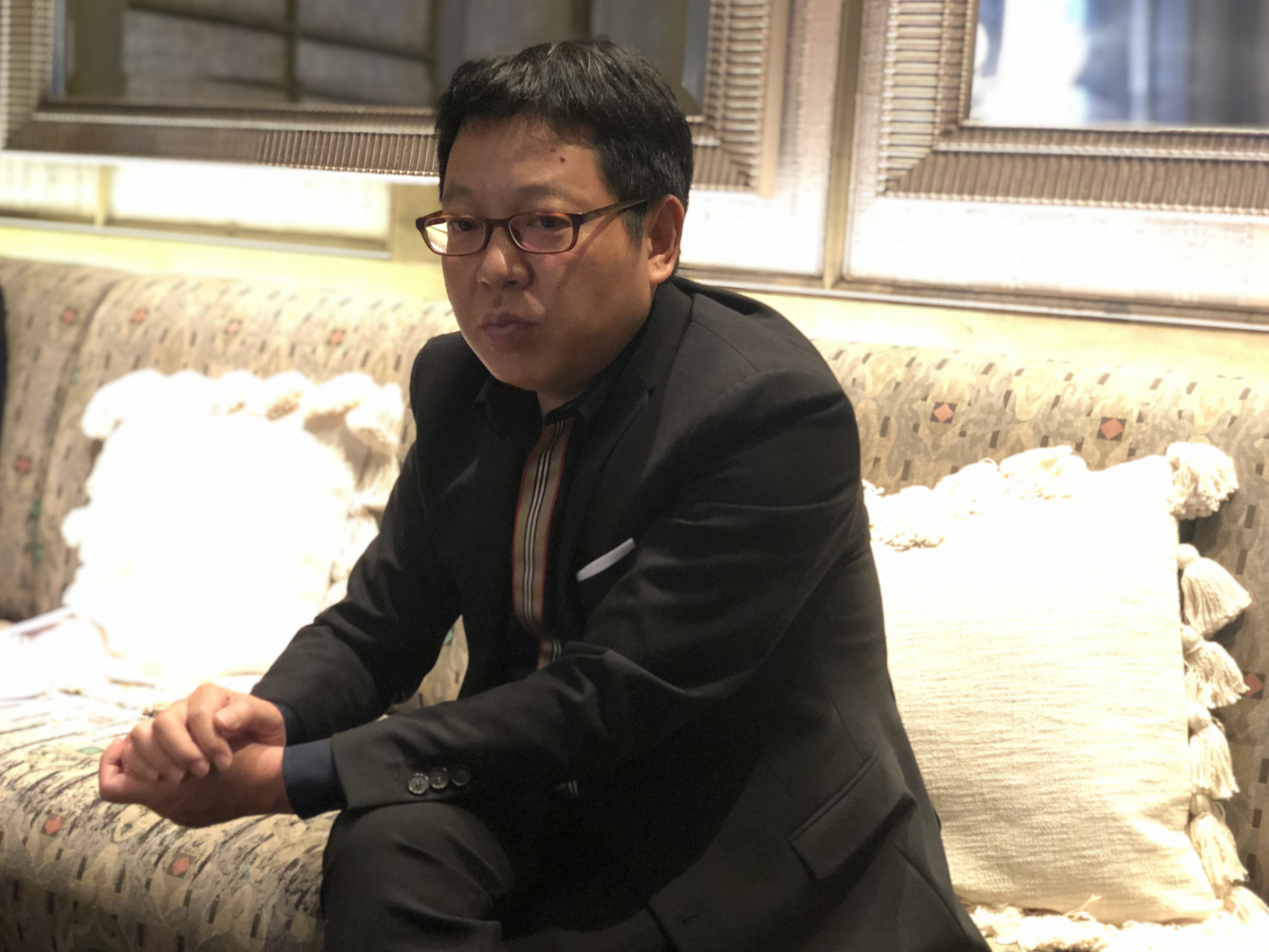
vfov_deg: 27.5
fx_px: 1943
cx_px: 644
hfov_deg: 36.2
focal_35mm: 53
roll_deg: -3.1
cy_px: 480
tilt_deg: -7.0
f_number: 2.4
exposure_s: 1/8
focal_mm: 6
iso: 250
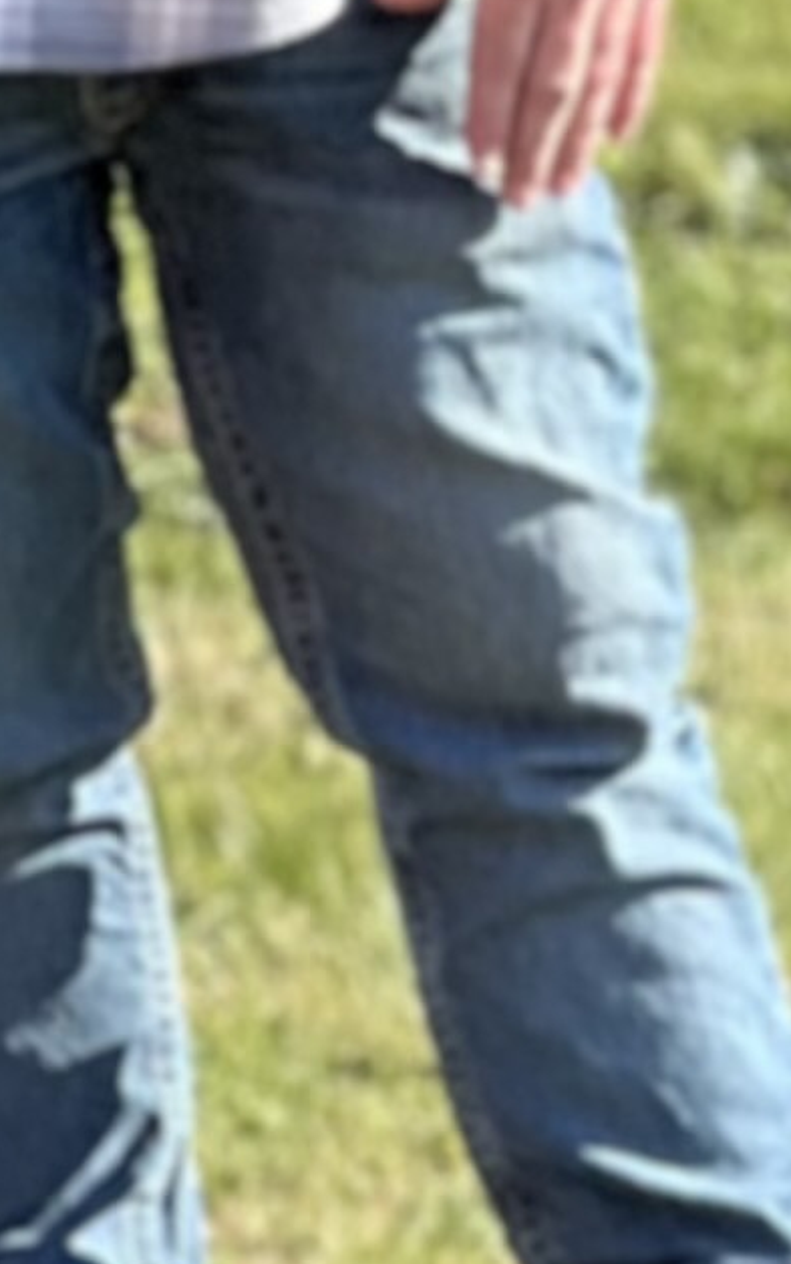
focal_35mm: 524
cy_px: 680
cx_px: 2323
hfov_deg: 2.5
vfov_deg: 4.0
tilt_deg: -7.0
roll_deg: +1.3
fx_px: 18057
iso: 25
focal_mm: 9
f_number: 2.8
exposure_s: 1/223
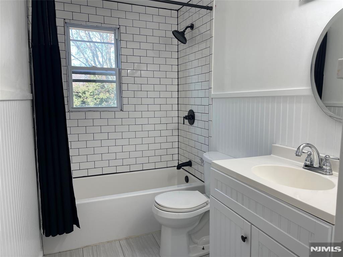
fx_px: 248
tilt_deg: -7.5
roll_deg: -0.3
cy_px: 128
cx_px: 172
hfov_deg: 69.4
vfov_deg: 54.9
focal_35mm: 25
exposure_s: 1/120
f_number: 1.6
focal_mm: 5.1
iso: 64
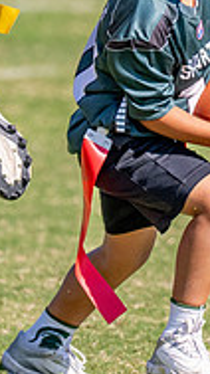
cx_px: 132
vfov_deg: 3.0
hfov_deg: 1.7
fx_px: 7094
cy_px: 2
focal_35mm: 715
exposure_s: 1/4000
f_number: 2.8
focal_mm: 151
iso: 250
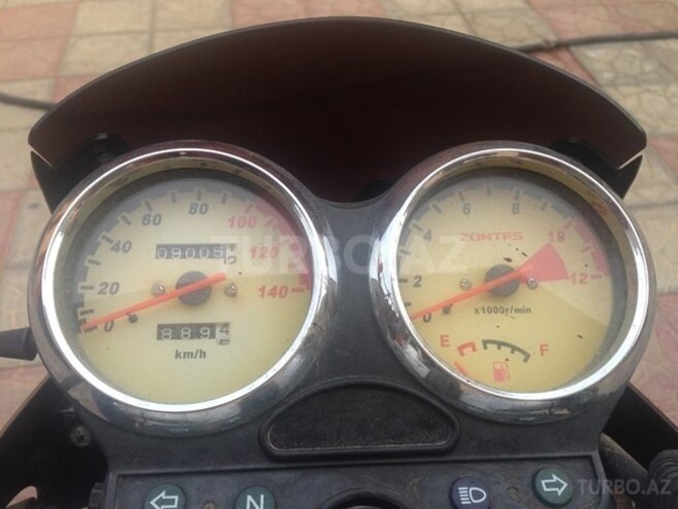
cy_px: 254
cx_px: 339
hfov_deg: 55.4
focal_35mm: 33
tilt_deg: -47.4
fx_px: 646
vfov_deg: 42.9
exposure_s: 1/120
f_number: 2.4
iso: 50
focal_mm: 4.12
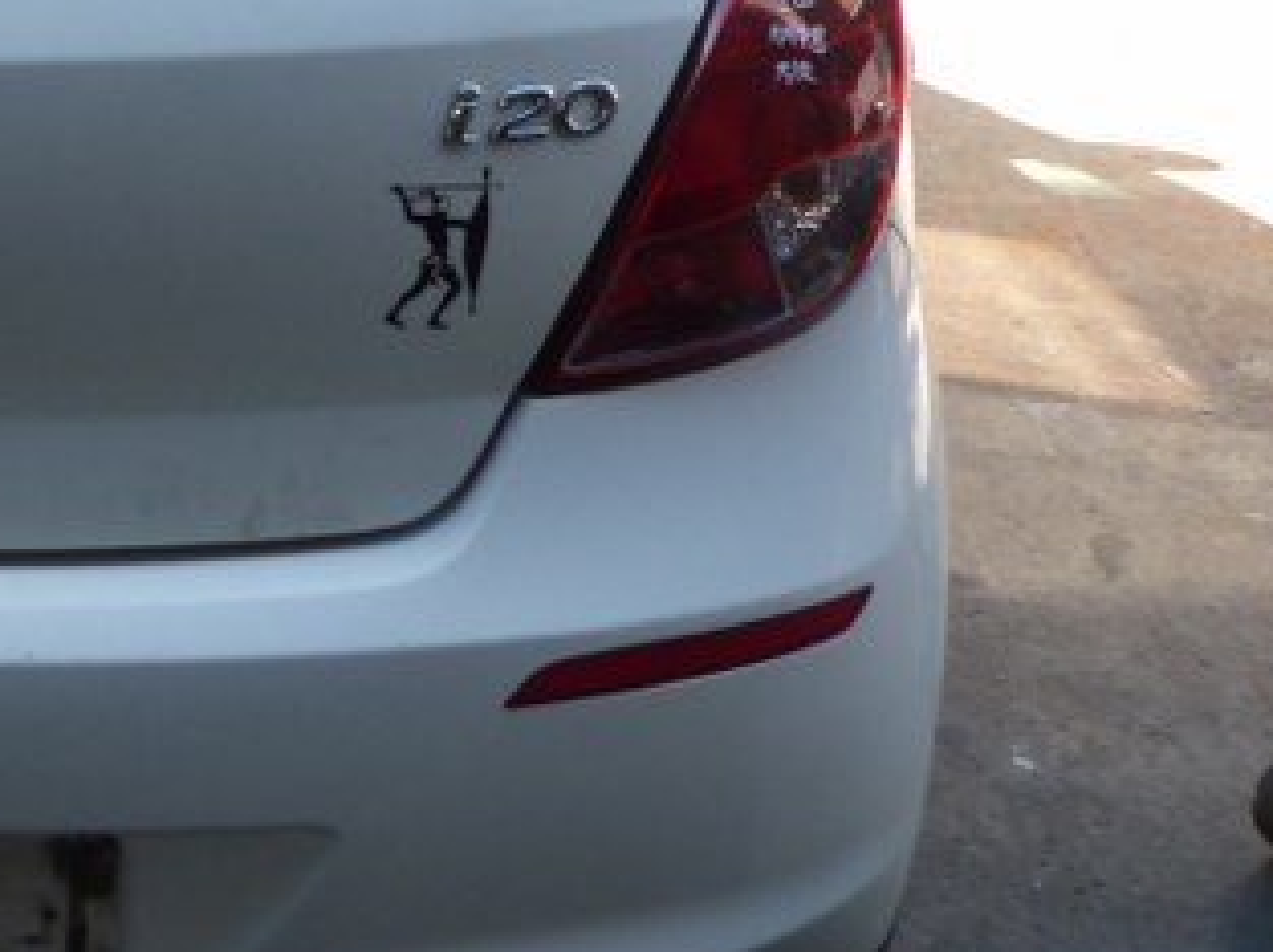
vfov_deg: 22.6
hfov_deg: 28.1
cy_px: 207
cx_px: -65
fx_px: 2351
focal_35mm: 64
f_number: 2.8
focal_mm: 4.5
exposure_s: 1/60
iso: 80
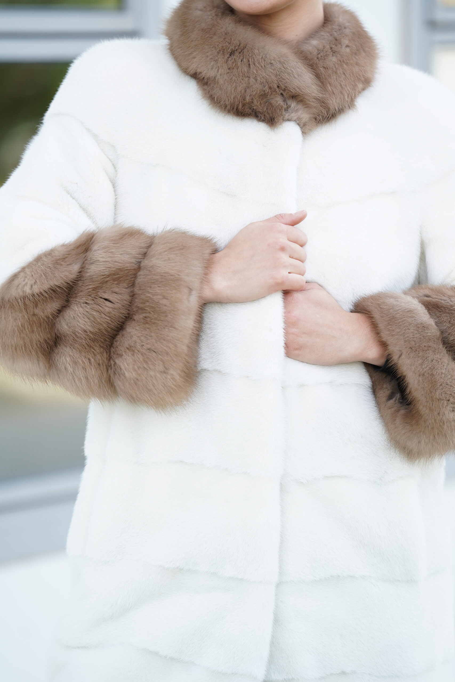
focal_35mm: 200
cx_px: 228
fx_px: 3791
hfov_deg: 6.9
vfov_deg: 10.3
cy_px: 341
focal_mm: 200
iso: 200
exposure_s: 1/250
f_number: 2.8
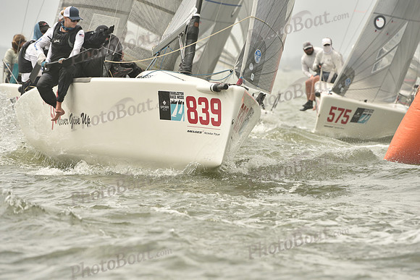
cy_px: 140
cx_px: 210
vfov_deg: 4.6
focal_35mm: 300
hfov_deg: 6.9
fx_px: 3501
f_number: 9
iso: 400
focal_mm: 300
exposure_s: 1/1000
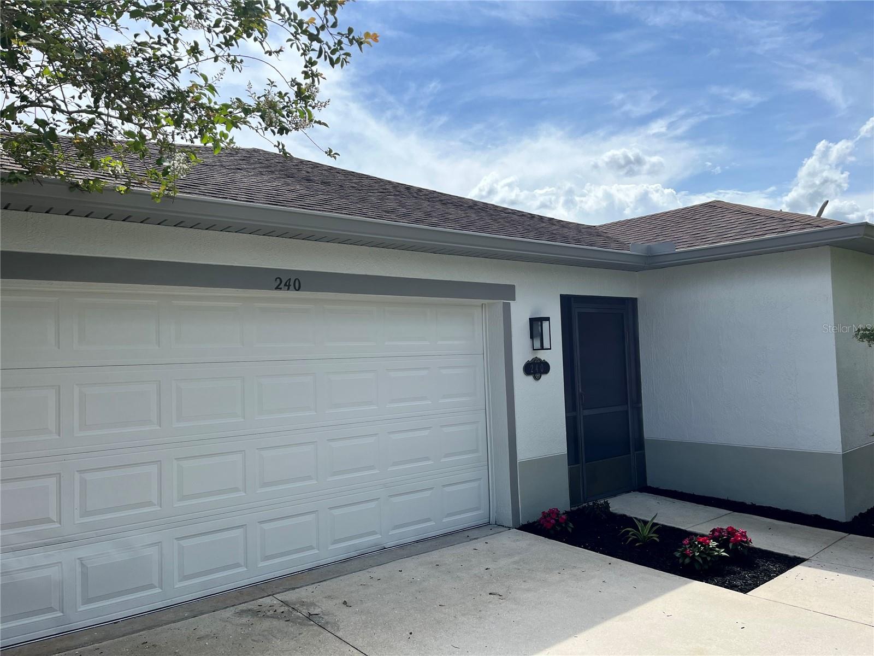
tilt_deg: +2.7
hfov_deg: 67.3
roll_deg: +2.9
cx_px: 437
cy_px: 328
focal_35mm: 26
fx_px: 656
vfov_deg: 53.1
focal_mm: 5.1
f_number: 1.6
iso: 50
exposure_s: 1/4484
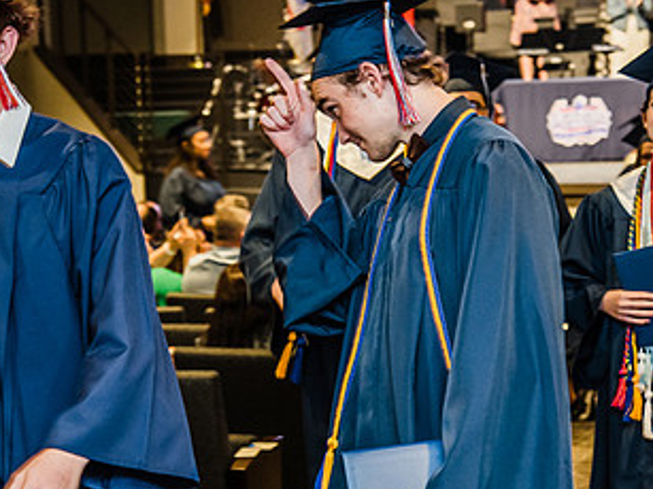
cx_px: 360
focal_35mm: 119
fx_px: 2244
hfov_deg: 16.6
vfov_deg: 12.4
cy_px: 253
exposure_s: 1/50
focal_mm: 56
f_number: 4.5
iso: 800
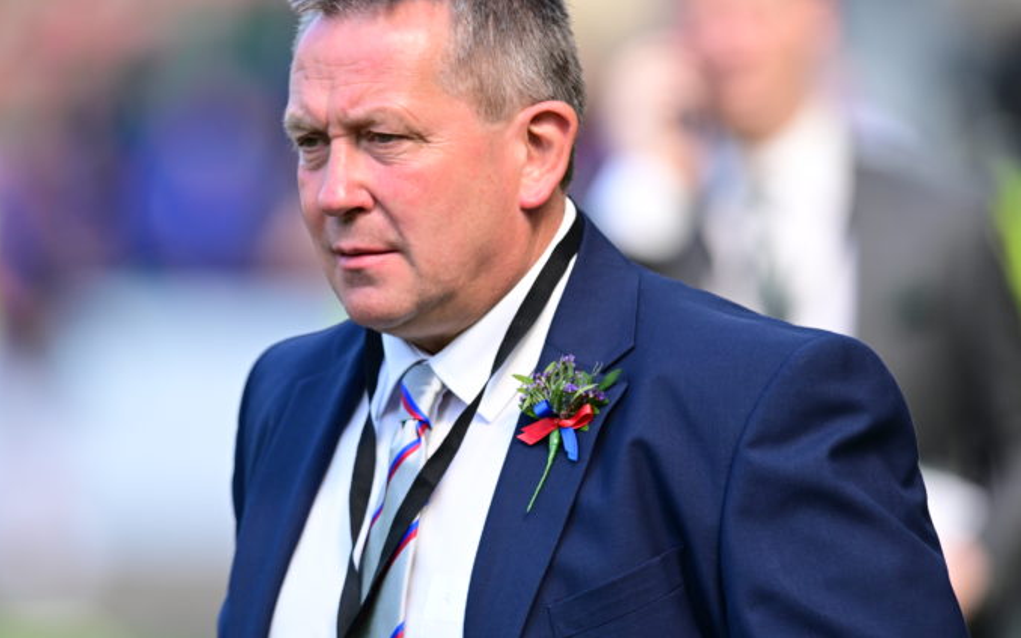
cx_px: 370
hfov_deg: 3.4
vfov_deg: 2.1
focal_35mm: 616
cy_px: 297
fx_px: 17143
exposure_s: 1/800
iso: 400
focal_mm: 400
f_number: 4
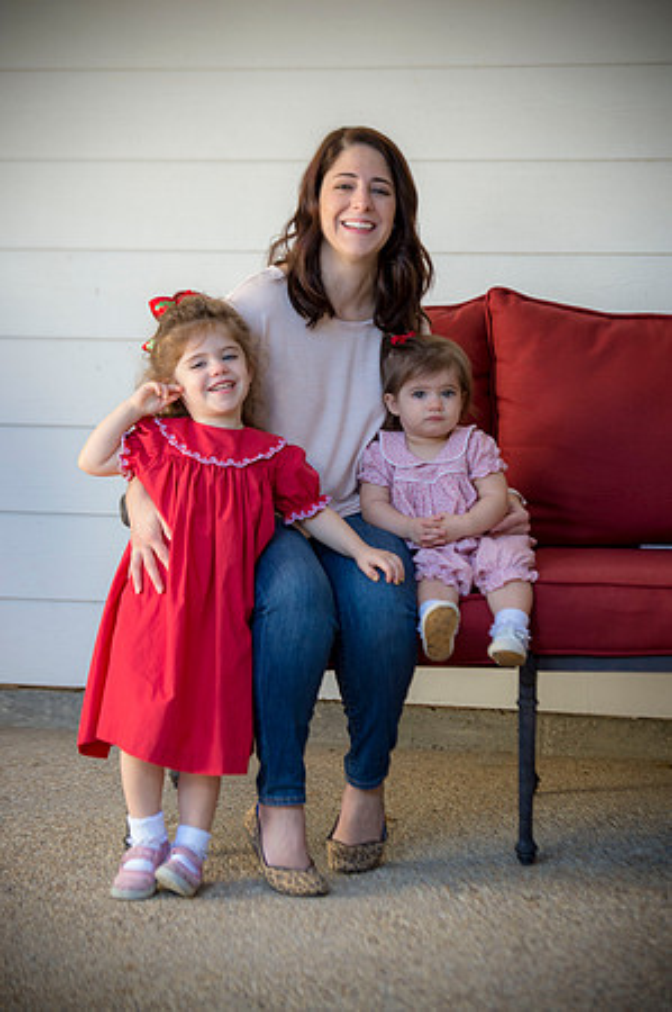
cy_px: 506
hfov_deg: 11.8
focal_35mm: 116
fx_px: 3255
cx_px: 336
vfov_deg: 17.7
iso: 320
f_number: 4
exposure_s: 1/200
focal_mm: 116
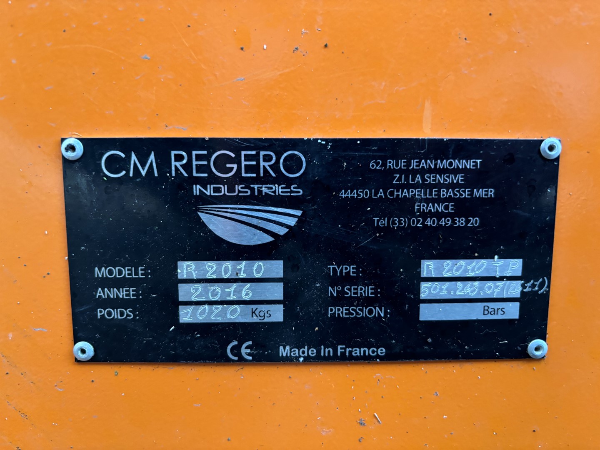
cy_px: 225
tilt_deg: -6.1
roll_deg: +2.4
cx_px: 300
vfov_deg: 53.1
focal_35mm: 26
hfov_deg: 67.3
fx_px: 451
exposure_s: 1/46
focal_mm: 5.96
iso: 500
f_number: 1.6
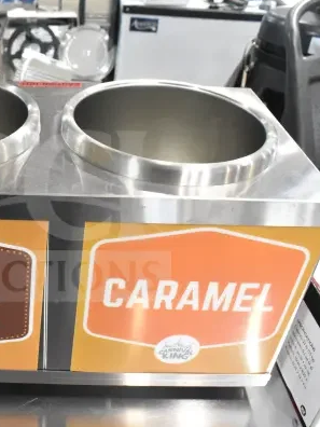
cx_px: 50
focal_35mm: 40
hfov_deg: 34.5
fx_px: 493
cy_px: 216
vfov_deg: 46.8
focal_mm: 18
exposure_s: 1/160
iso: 6400
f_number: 6.3
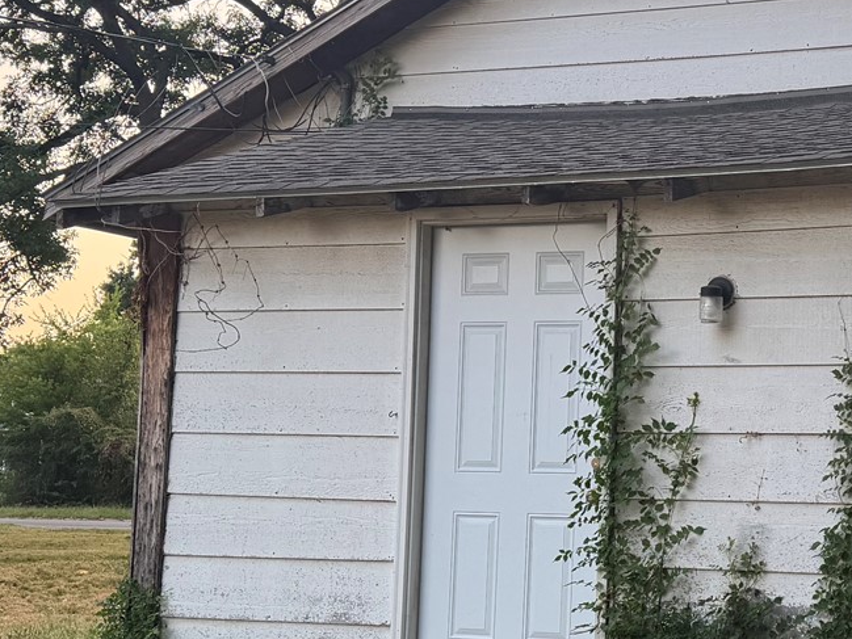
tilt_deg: +3.4
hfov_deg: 25.9
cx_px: 872
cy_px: 408
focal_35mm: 71
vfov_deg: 20.7
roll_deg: -0.6
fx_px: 1748
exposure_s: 1/179
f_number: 1.78
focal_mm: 6.76
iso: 80
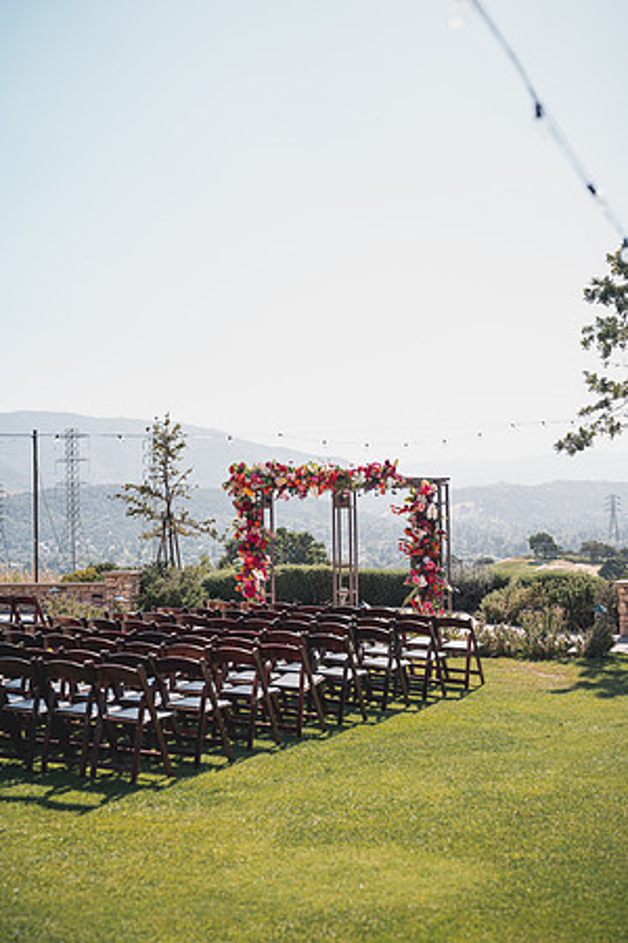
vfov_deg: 39.6
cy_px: 472
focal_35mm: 50
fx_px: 1308
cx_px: 314
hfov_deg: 27.0
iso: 50
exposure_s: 1/800
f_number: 2.5
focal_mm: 50
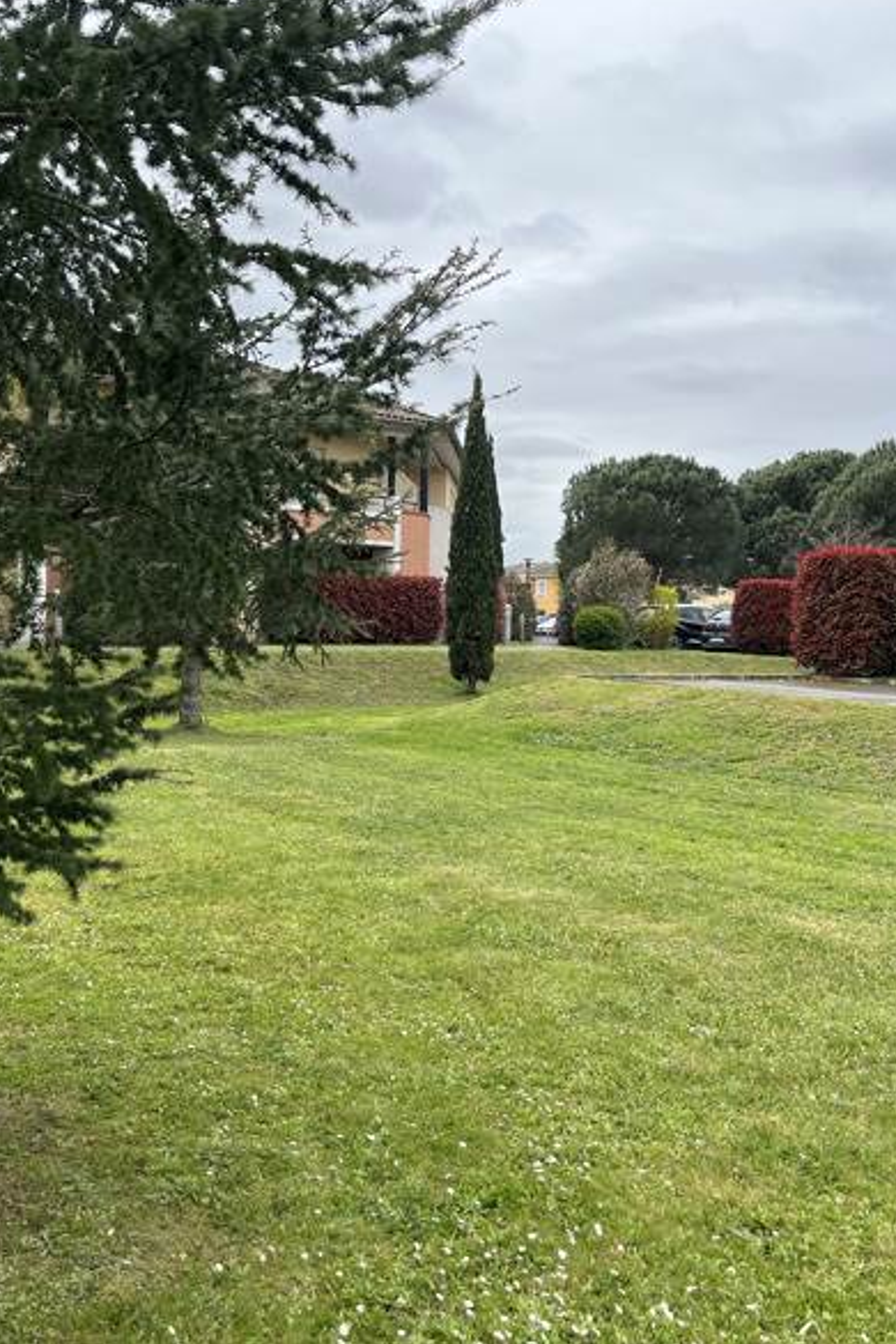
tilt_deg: -4.0
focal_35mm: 37
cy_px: 659
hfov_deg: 35.9
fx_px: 1381
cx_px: 430
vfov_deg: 51.9
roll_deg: -0.5
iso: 50
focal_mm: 5.1
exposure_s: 1/2179
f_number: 1.6
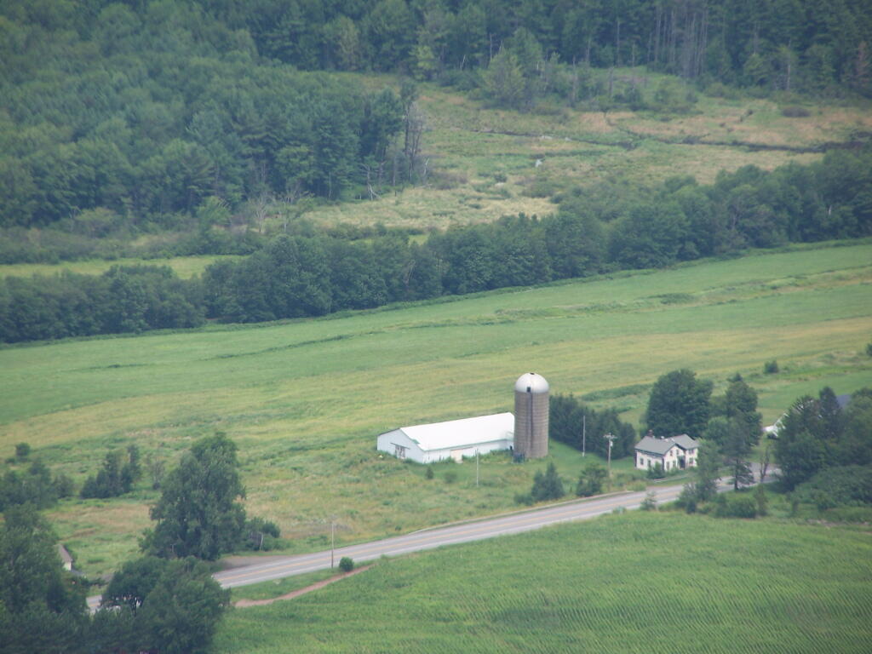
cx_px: 436
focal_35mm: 380
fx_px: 9572
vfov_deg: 3.9
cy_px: 327
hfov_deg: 5.2
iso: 80
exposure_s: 1/640
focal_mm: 63
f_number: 3.7
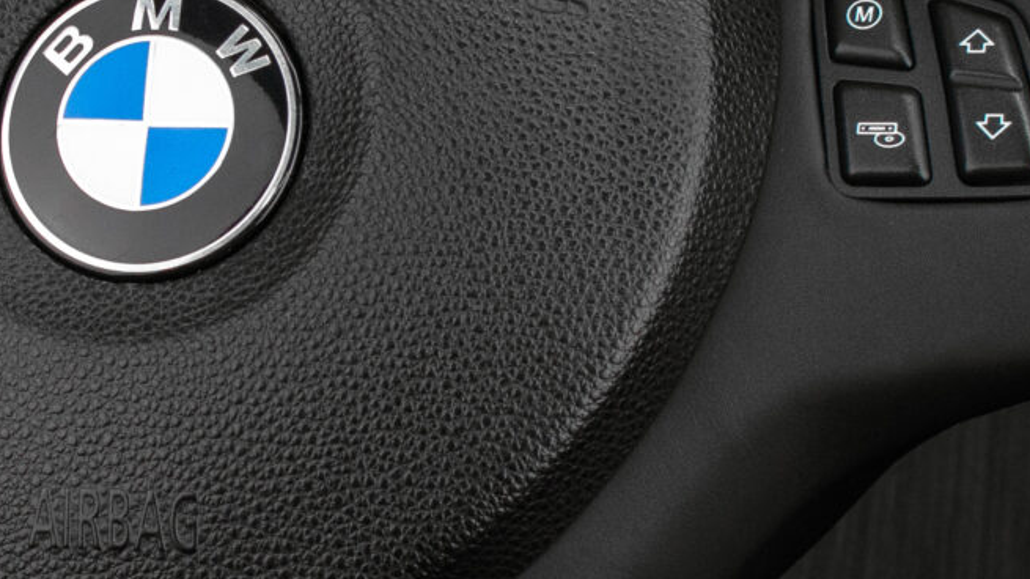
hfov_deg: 10.0
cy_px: 210
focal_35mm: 215
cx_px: 179
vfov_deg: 5.6
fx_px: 5872
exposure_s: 1/125
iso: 500
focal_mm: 35
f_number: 6.3
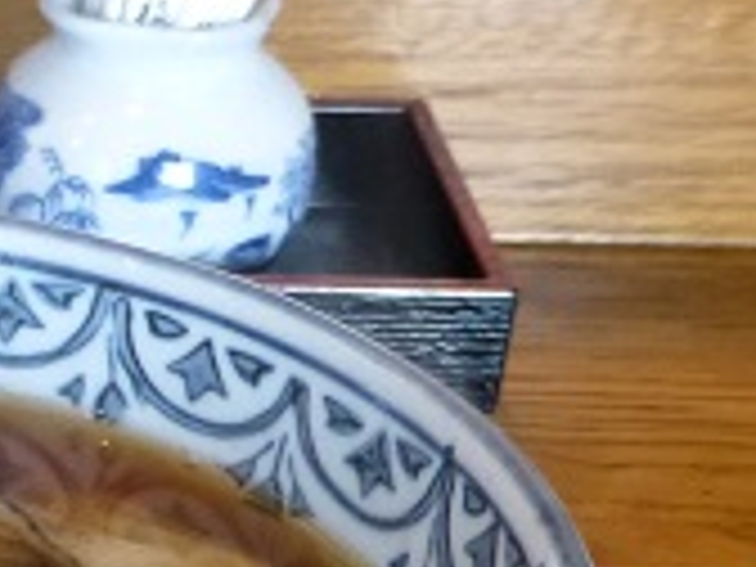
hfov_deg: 13.4
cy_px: 680
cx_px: -432
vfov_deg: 10.6
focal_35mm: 137
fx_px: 2992
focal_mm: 5.4
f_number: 3.6
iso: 400
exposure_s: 1/25
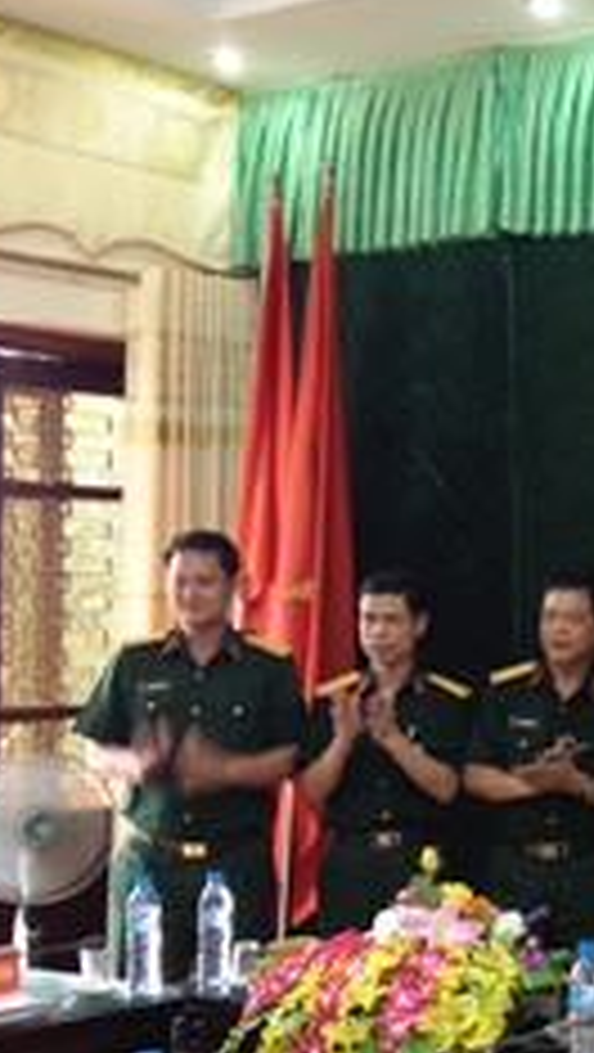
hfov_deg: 15.4
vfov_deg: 28.9
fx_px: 2040
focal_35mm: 73
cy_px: 630
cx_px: 868
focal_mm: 4.28
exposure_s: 1/20
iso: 100
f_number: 2.4
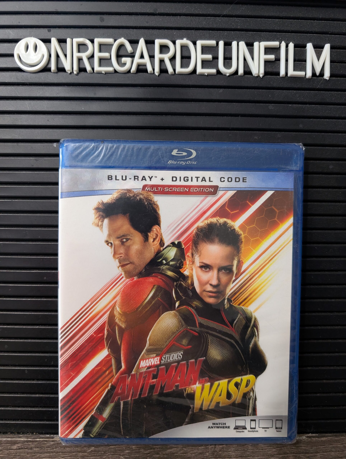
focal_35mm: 24
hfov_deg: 56.9
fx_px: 319
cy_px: 230
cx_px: 173
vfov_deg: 71.5
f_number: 1.68
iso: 506
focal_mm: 6.9
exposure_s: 1/120
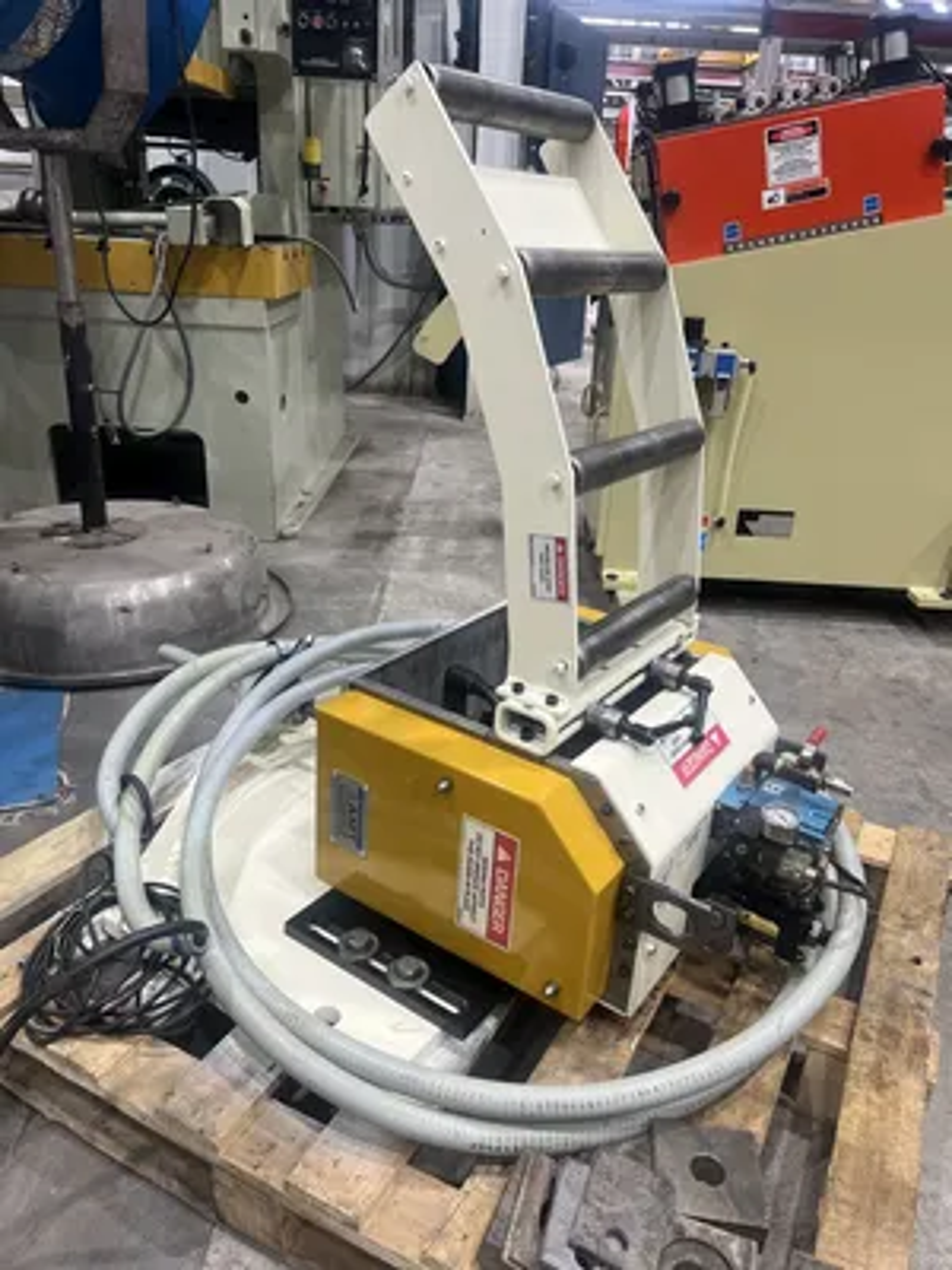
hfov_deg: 53.1
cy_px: 635
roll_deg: -2.8
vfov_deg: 67.3
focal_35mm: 26
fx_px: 953
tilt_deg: -24.1
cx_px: 476
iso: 100
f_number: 1.5
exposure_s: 1/121
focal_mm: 5.7
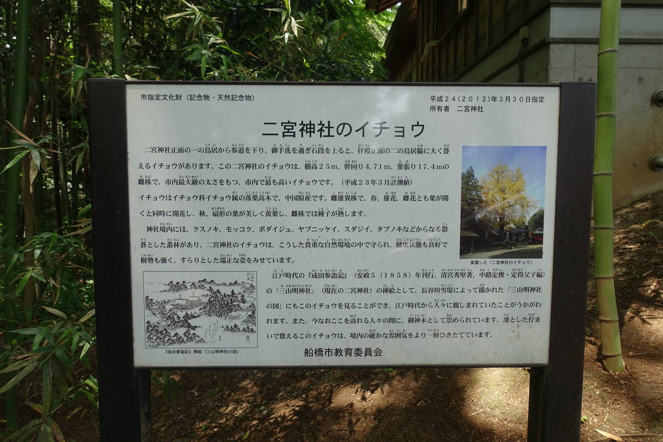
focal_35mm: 24
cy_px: 221
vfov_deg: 53.1
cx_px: 332
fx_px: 442
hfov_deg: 73.7
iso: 125
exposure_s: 1/80
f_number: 4
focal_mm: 8.8
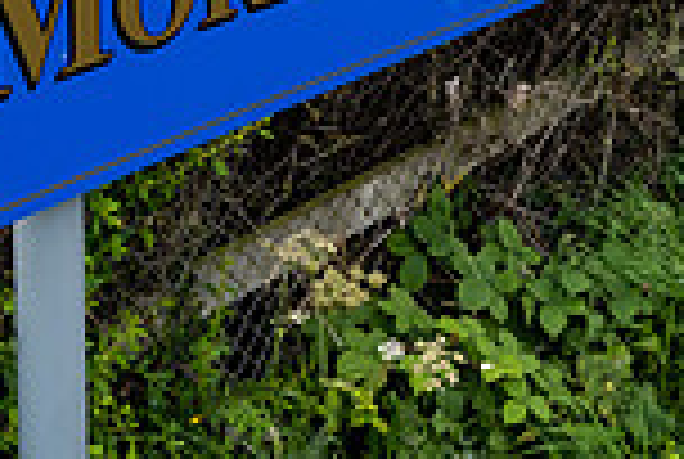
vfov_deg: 12.8
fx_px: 1847
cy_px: -394
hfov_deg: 20.9
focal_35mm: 97
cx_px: 482
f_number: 6.3
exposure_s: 1/320
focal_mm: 25.5
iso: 320
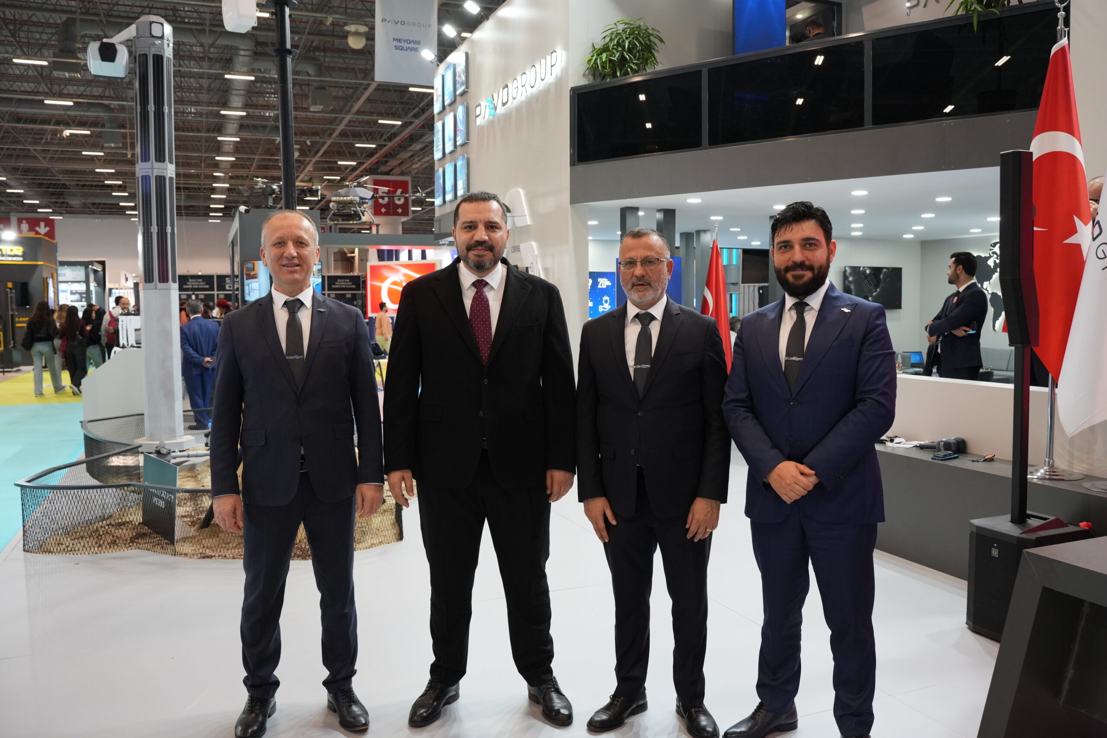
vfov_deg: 46.4
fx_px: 861
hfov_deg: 65.5
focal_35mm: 28
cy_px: 369
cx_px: 554
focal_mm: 28
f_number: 5.6
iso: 1600
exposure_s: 1/100
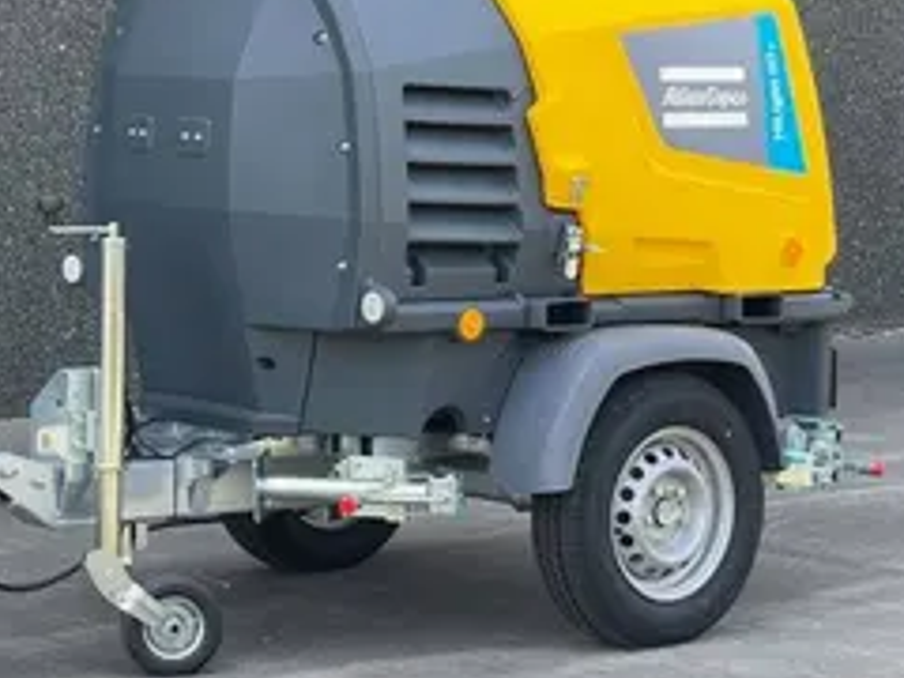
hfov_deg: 15.3
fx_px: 3343
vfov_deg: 11.5
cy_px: 87
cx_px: 237
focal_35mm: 128
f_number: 2.2
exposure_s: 1/99
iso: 25
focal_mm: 7.5
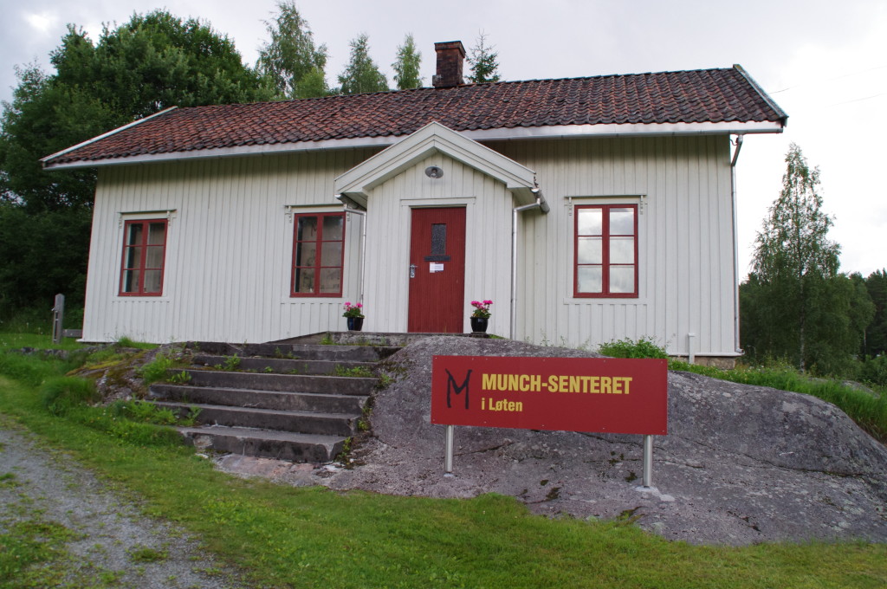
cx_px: 444
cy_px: 294
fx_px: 664
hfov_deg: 67.4
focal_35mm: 27
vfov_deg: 47.8
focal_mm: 18
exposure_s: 1/500
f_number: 8
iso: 800
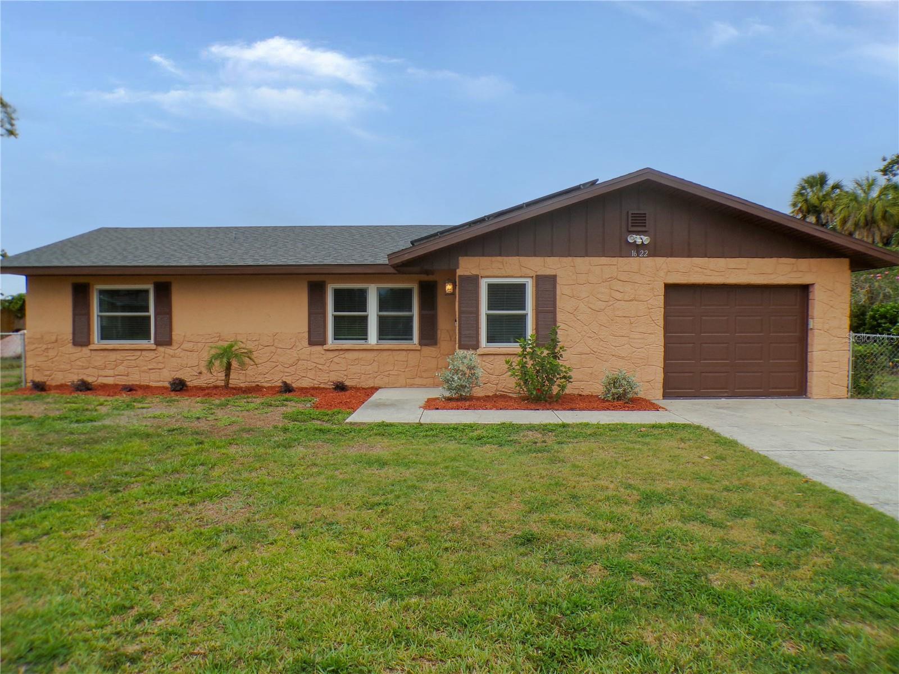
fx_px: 623
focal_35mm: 24
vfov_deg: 56.8
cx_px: 450
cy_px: 337
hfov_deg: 71.6
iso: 100
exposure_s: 1/640
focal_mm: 4.3
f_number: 4.4
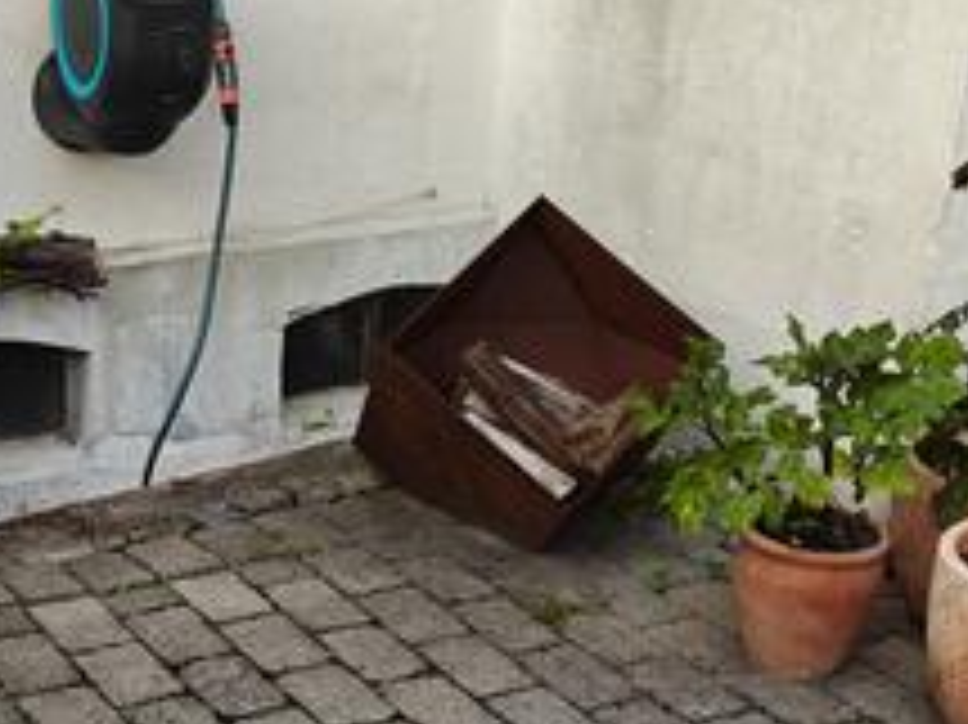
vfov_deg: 21.7
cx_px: 239
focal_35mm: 67
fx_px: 1873
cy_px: 558
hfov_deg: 28.5
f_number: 1.8
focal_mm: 5.59
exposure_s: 1/154
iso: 200
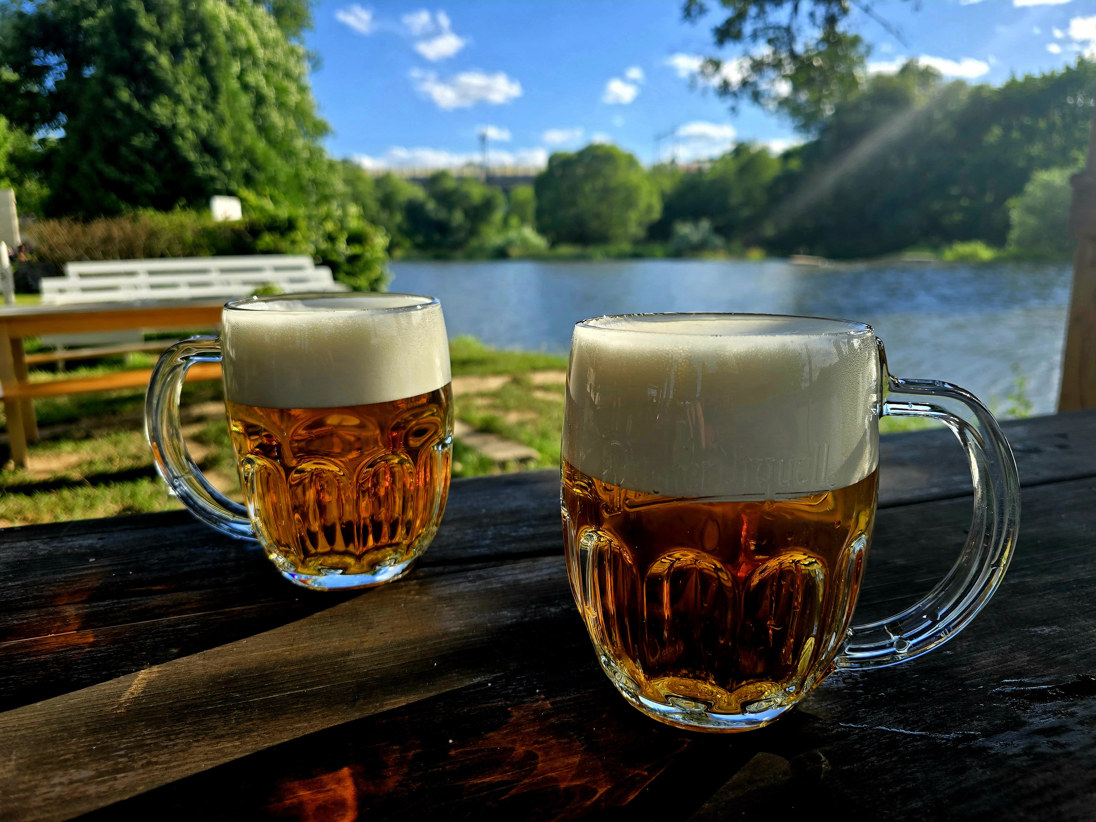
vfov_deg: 58.9
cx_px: 548
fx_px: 728
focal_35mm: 23
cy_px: 411
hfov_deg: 73.9
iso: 12
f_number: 1.7
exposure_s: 1/526
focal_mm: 6.3
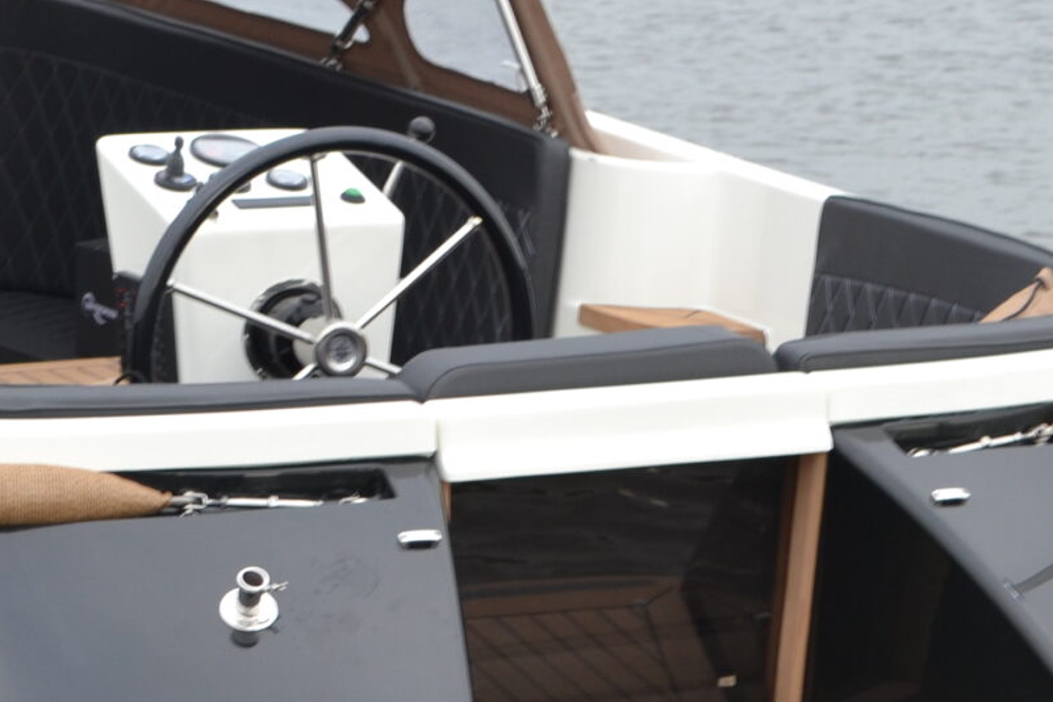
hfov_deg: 12.6
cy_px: 590
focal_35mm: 163
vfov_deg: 8.4
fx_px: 4767
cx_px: 373
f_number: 5.6
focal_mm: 34
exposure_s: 1/125
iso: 200
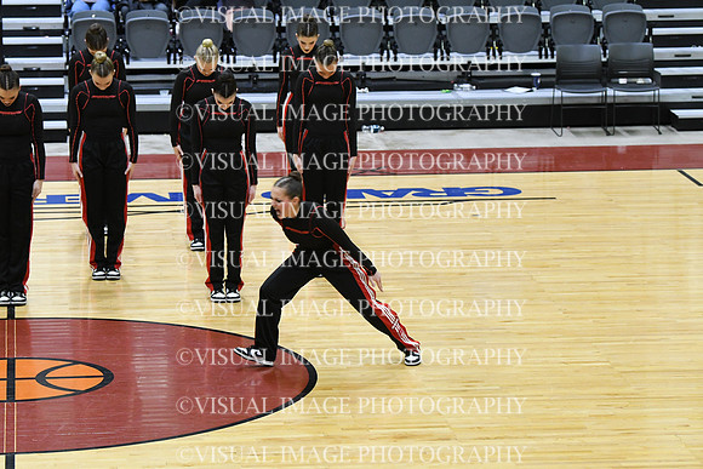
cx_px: 352
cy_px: 234
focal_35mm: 150
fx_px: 2930
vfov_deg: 9.2
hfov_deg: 13.7
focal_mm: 100
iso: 4000
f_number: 4
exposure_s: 1/250
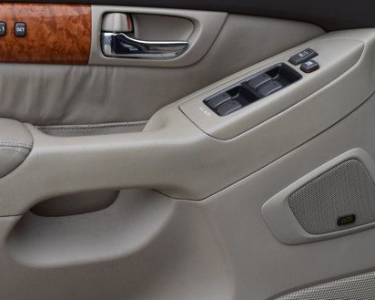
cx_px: 93
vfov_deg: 19.8
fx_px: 854
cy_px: 206
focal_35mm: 77
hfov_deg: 24.5
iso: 400
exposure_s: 1/200
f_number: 10
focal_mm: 22
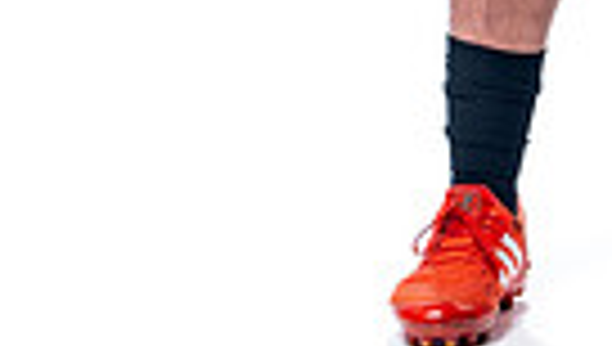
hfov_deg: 7.0
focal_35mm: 305
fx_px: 4957
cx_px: 580
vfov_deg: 3.9
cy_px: -562
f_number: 5.6
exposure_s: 1/250
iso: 100
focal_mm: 88
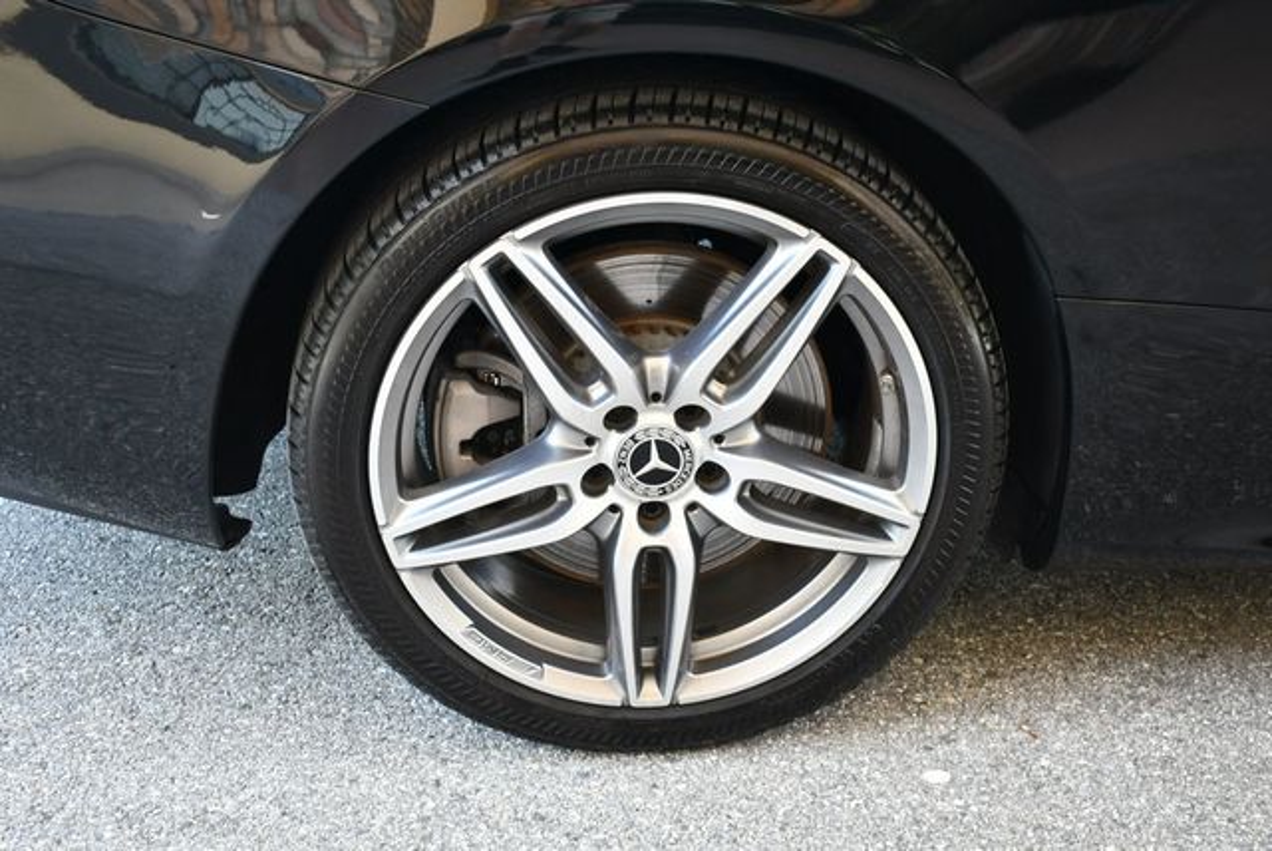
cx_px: 636
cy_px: 426
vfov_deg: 28.1
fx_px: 1697
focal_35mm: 48
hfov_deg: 41.1
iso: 800
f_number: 4
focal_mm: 24
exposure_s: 1/250
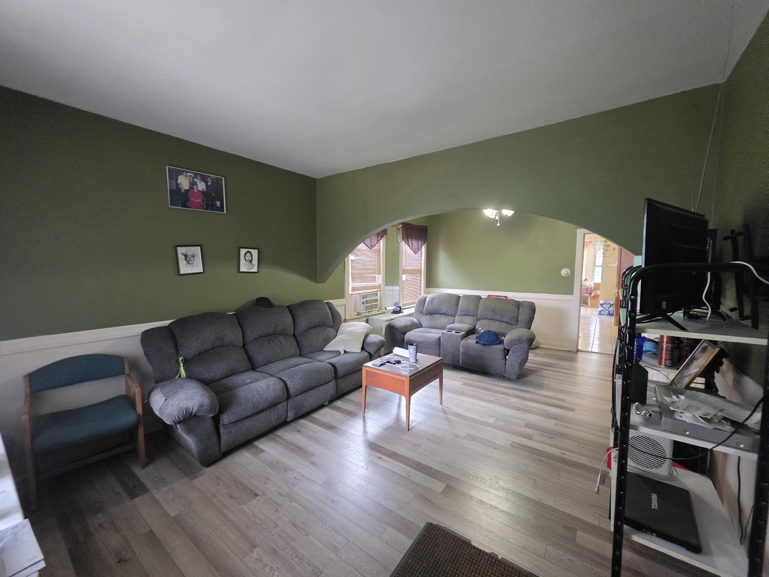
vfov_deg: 89.9
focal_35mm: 13
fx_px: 289
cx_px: 384
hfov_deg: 106.2
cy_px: 288
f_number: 1.9
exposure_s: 1/60
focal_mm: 2.2
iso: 640
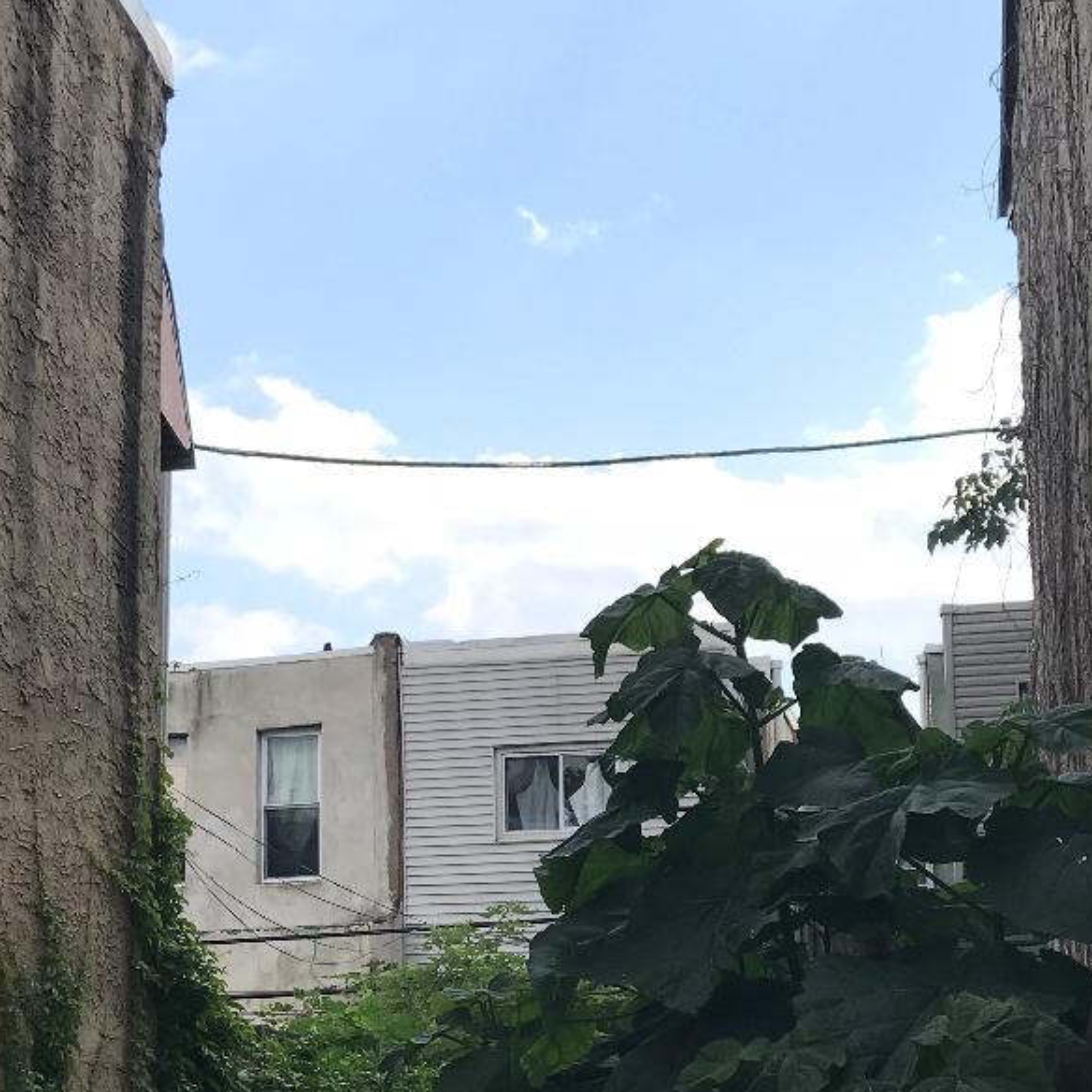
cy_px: 858
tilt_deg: +9.5
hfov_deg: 28.1
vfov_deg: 27.6
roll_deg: +0.3
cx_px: 413
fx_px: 2177
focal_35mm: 61
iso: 20
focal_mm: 3.99
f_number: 1.8
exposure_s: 1/1350
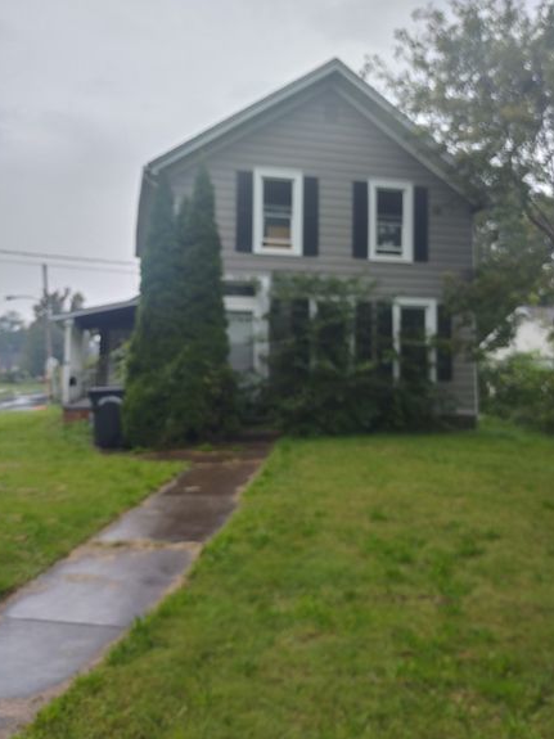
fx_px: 619
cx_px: 307
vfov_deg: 61.6
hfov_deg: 48.1
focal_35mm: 29
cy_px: 345
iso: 50
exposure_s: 1/60
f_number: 1.79
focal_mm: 4.7
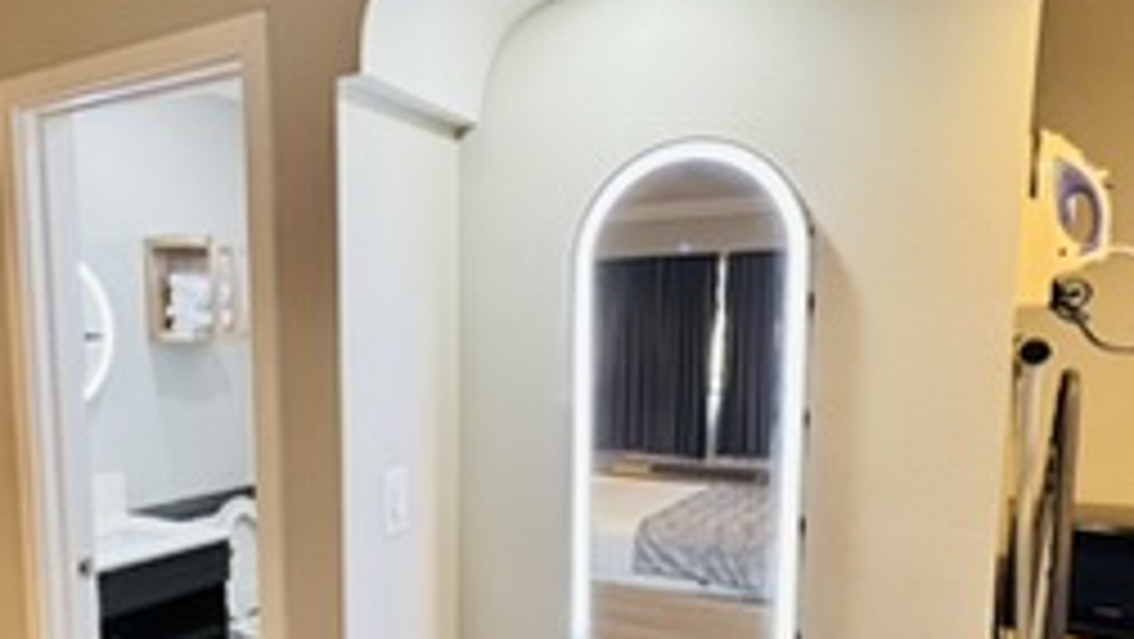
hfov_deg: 65.3
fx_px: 872
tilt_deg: -8.8
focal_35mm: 29
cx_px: 446
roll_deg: +0.3
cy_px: 454
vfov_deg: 39.5
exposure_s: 1/120
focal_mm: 2.22
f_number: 2.2
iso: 125
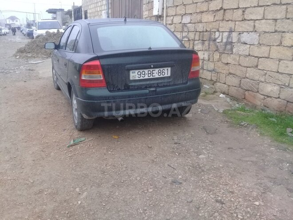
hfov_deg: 58.4
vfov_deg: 45.4
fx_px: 262
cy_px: 110
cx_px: 146
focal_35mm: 31
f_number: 2.2
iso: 100
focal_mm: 3.3
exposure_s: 1/120
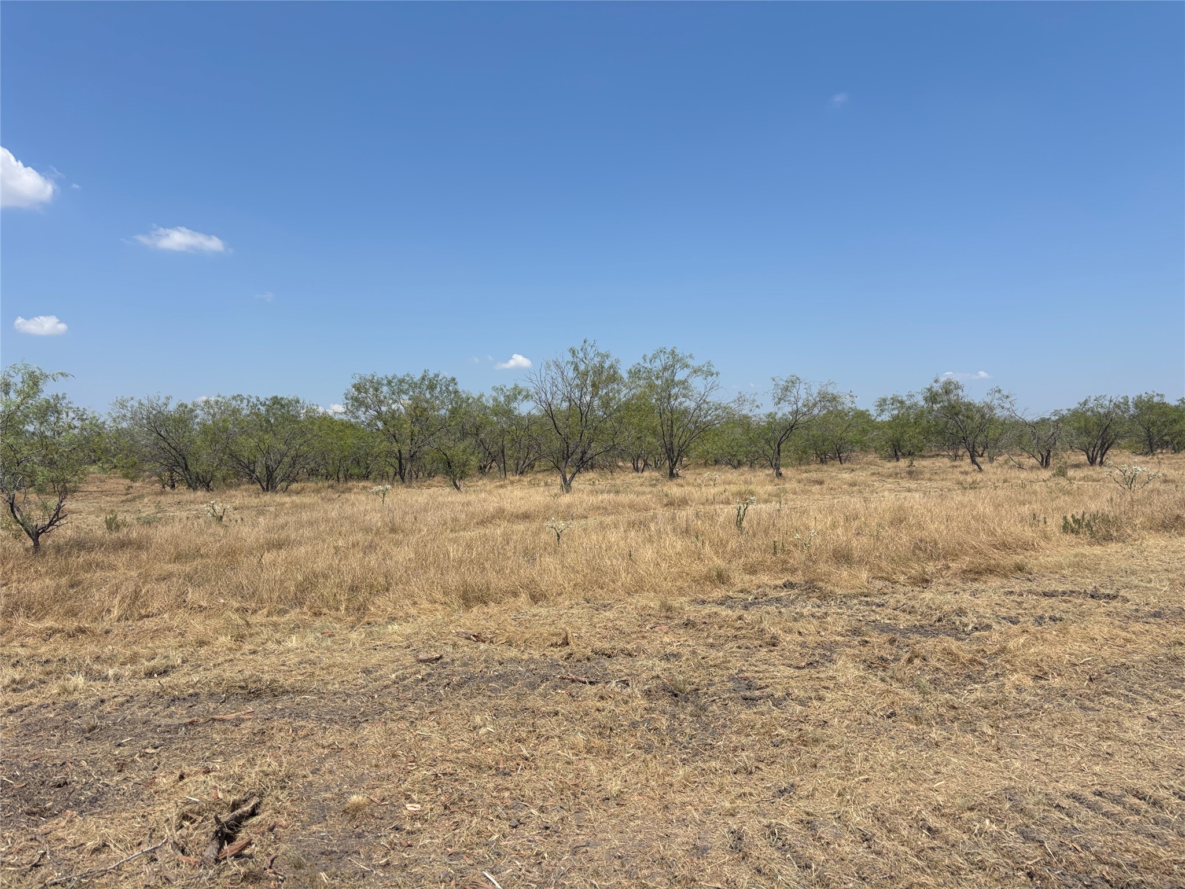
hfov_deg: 67.3
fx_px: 890
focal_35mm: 26
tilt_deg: +3.8
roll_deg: +1.7
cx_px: 592
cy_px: 444
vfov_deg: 53.1
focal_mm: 5.96
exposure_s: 1/4854
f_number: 1.6
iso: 50
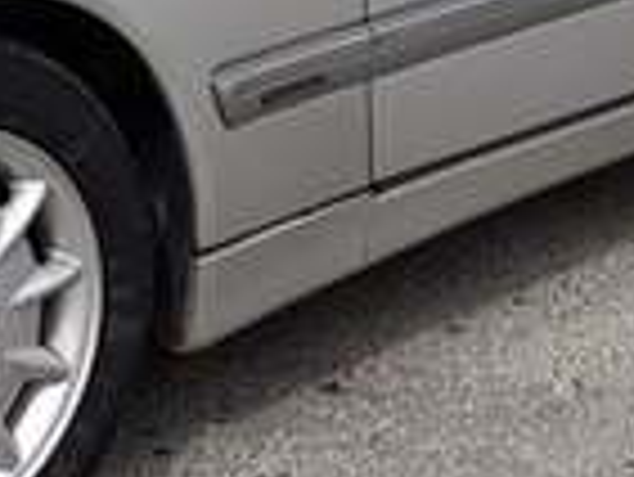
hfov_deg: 15.6
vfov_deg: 11.6
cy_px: -88
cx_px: 306
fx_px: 2310
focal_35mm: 126
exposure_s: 1/1416
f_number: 1.7
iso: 40
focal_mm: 3.71
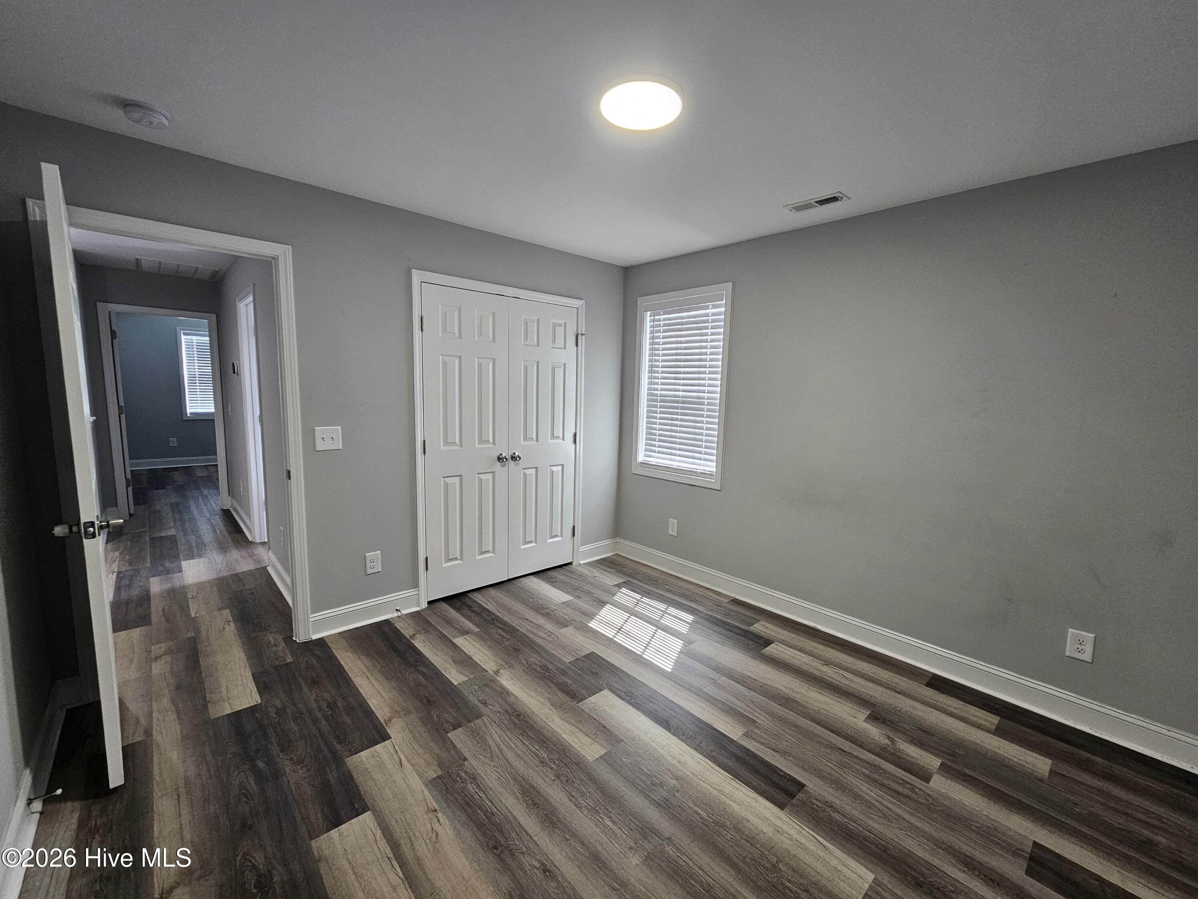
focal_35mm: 13
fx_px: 450
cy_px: 450
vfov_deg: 89.9
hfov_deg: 106.2
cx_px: 599
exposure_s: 1/60
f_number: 2.2
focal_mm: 2.2
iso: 160
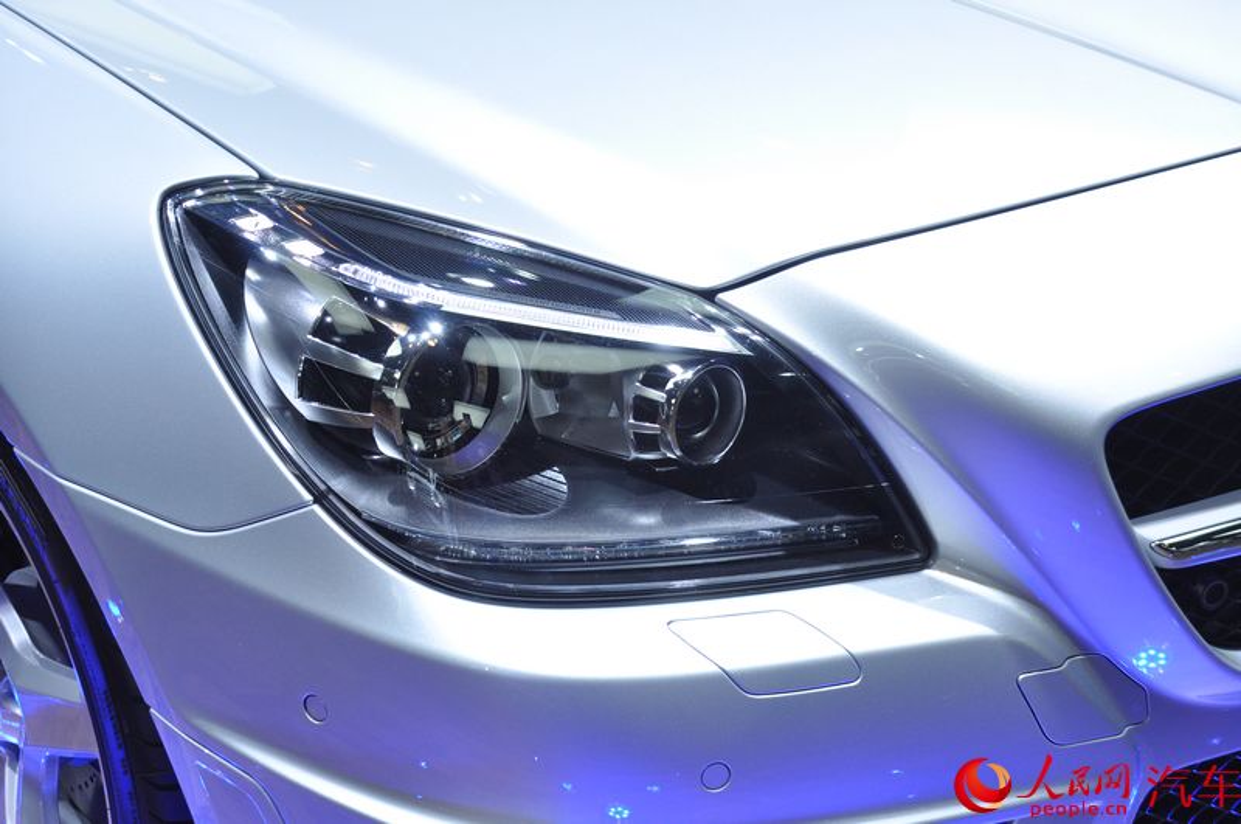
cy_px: 412
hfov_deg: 37.9
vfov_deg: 25.7
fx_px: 1807
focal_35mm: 52
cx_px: 620
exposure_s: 1/125
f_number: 6.3
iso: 640
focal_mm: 35
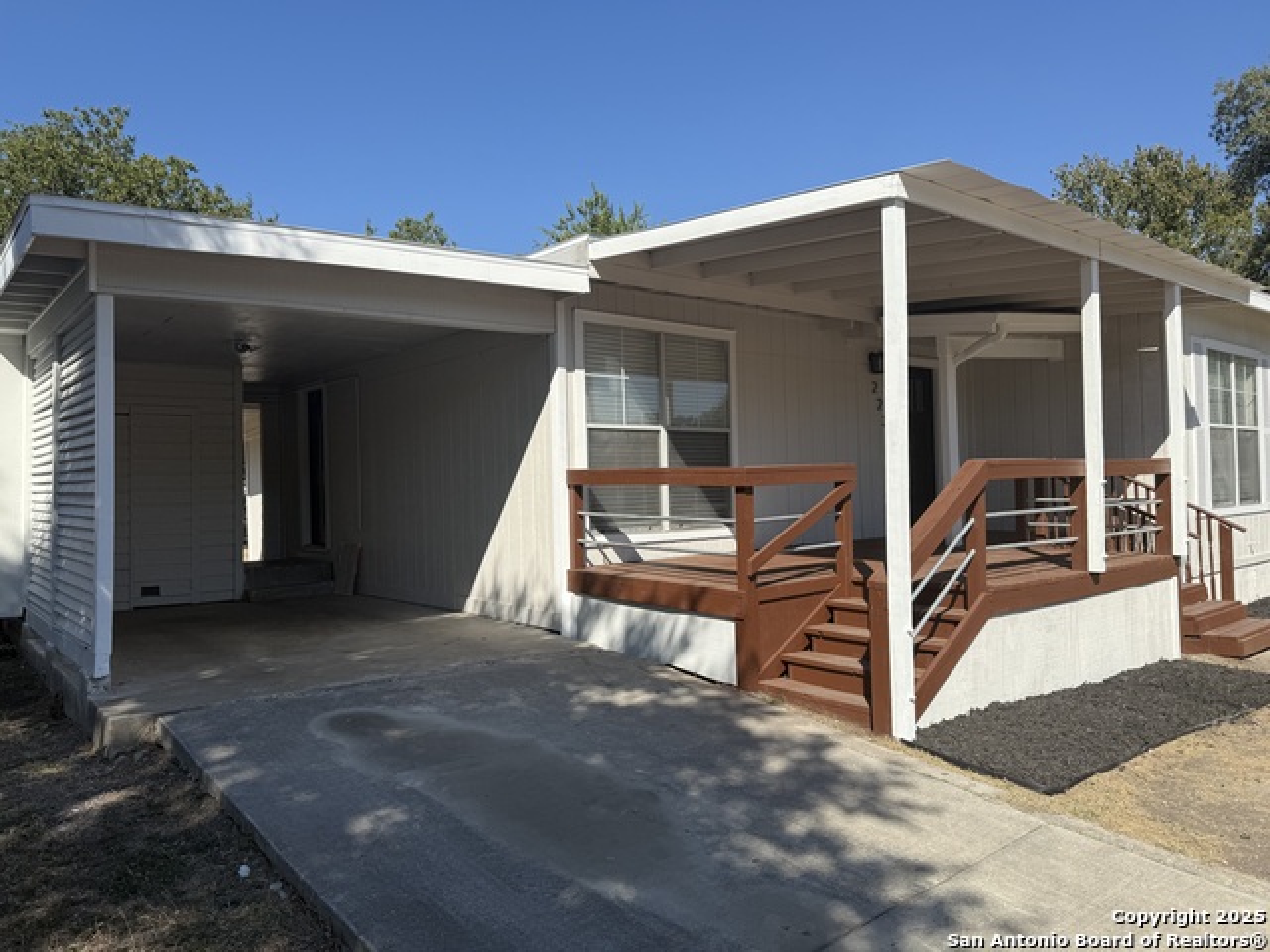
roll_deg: +2.1
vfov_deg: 56.8
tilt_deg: +3.1
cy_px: 476
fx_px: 881
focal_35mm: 24
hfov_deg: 71.6
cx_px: 635
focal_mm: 6.76
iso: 80
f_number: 1.78
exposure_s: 1/4975
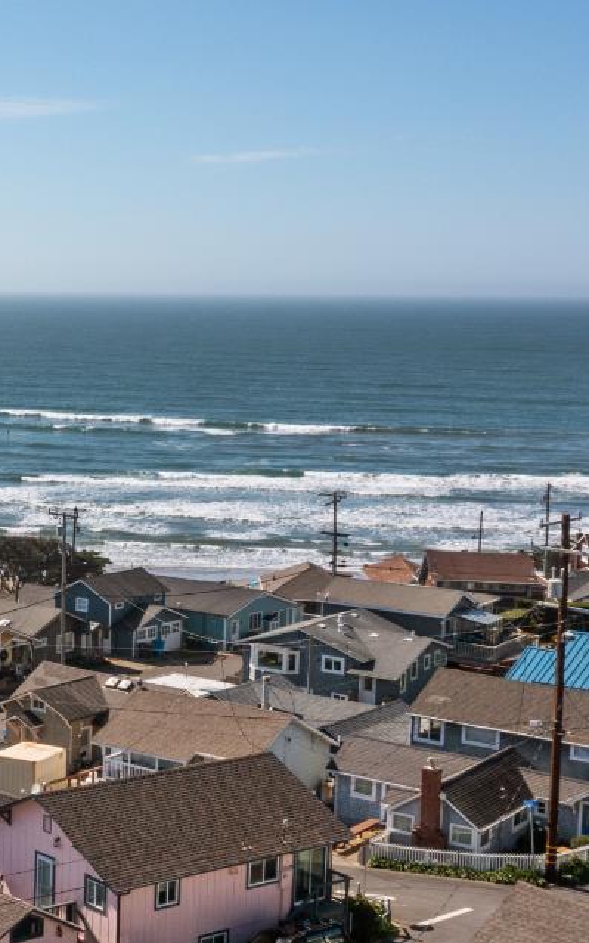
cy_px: 498
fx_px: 1722
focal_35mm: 67
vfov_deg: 30.6
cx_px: -167
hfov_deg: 18.2
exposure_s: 1/60
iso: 100
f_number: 9
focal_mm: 10.26
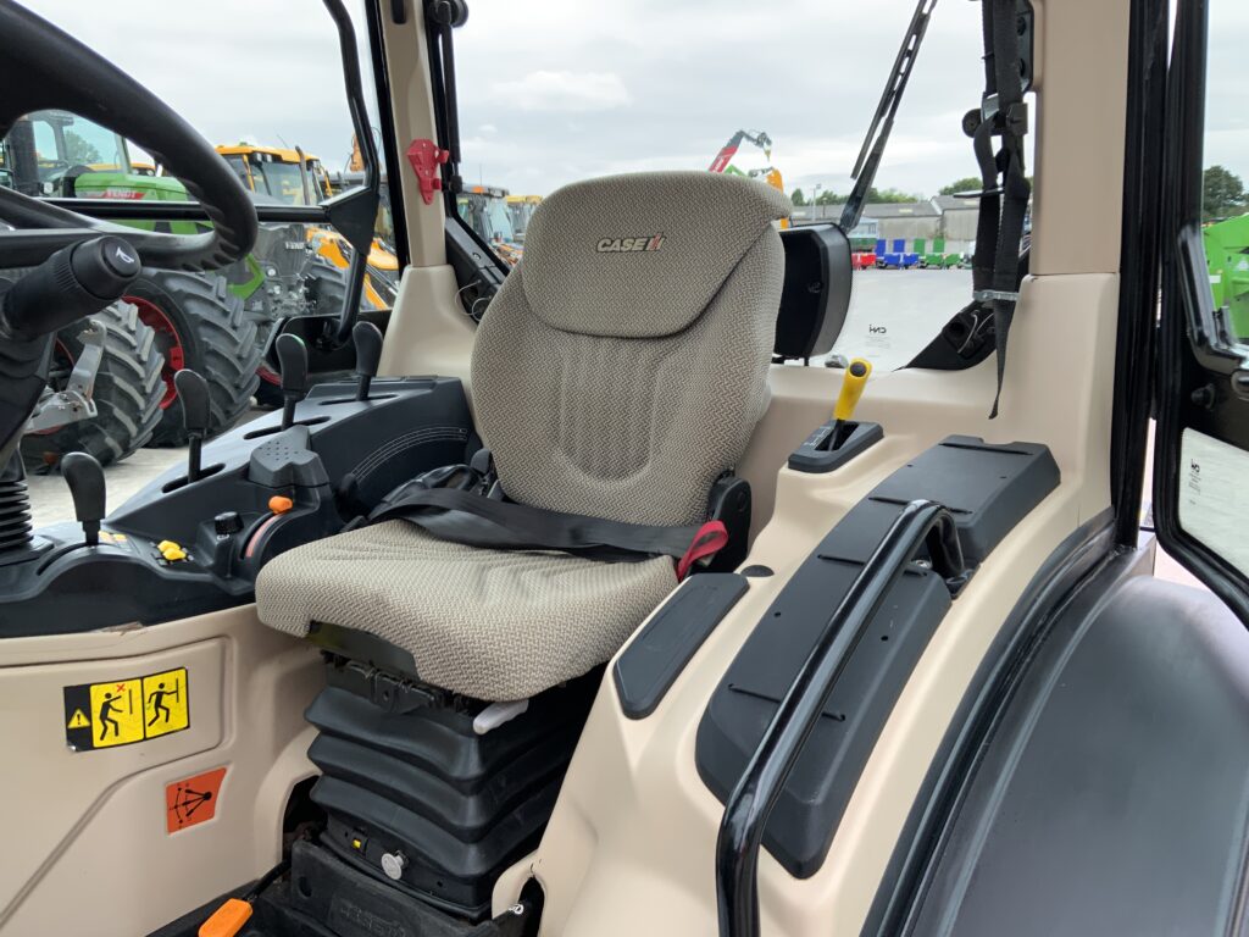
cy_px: 468
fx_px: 1046
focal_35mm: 29
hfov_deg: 61.7
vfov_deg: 48.2
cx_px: 624
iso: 16
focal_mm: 3
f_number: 1.8
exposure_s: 1/154
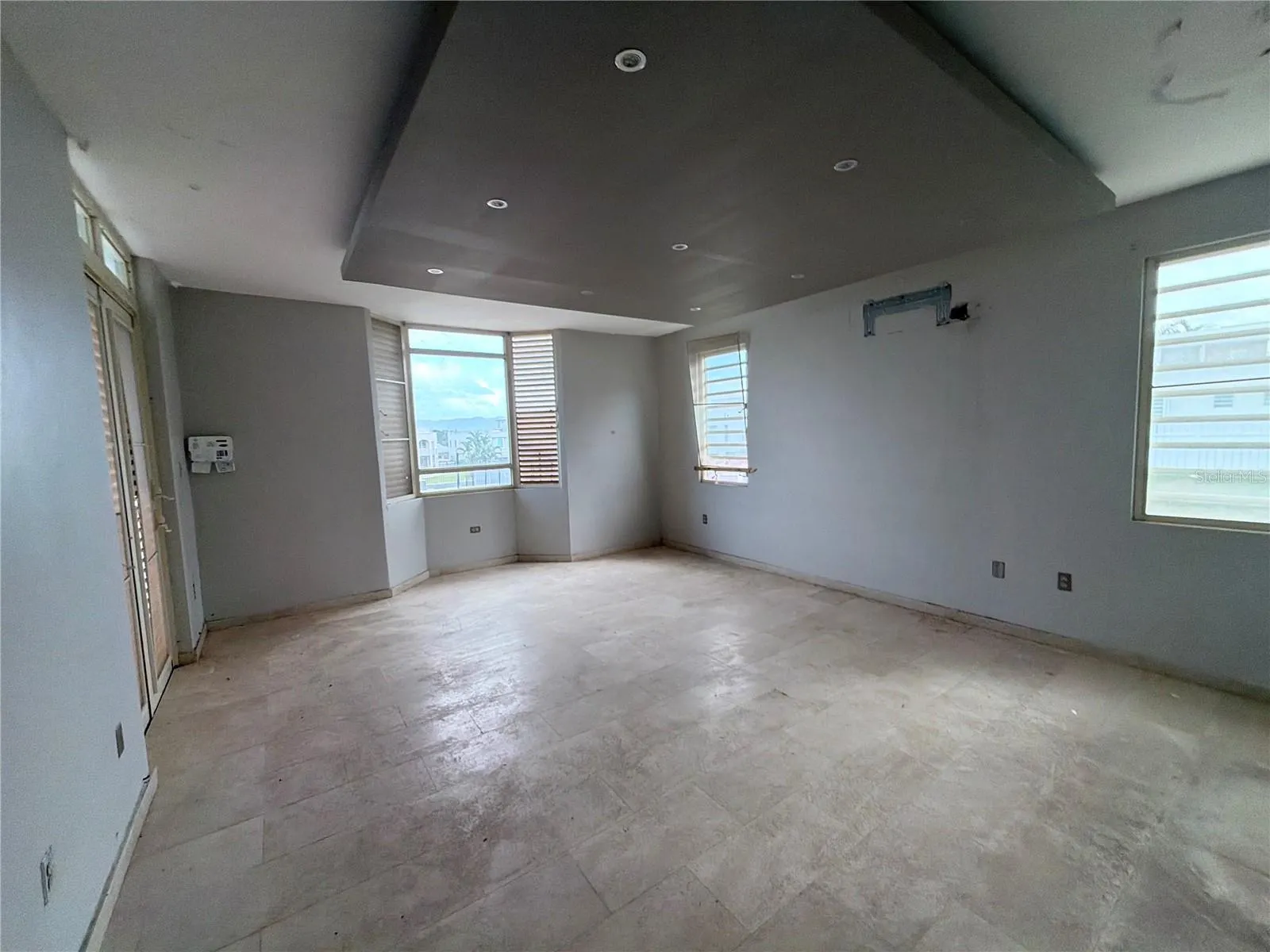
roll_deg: +2.5
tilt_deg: -3.8
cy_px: 476
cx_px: 635
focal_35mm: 14
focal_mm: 2.22
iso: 160
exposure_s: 1/246
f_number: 2.2
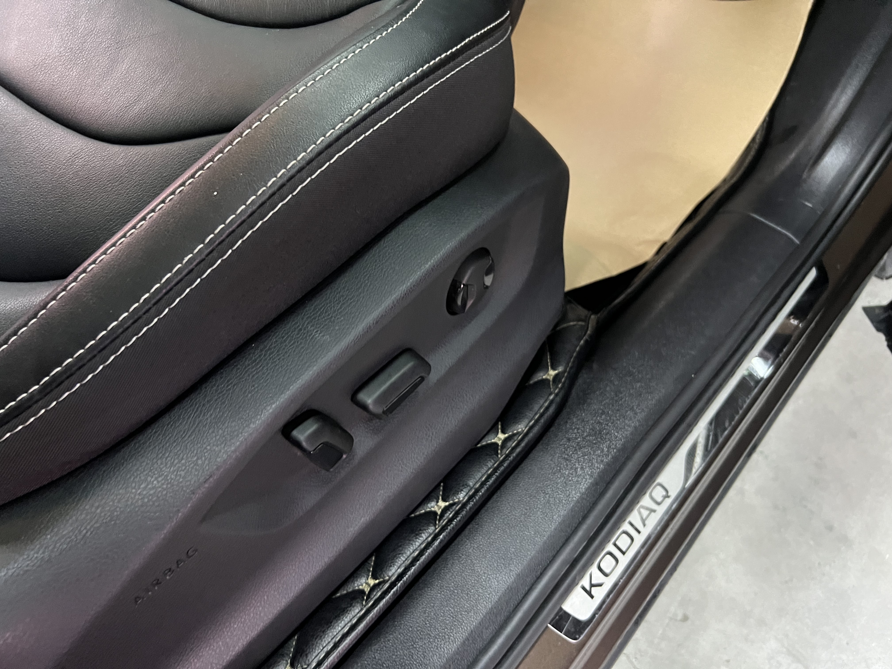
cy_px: 334
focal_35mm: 26
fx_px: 670
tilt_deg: -56.6
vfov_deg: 53.1
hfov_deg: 67.3
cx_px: 446
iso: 640
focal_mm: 5.7
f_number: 1.5
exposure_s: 1/33
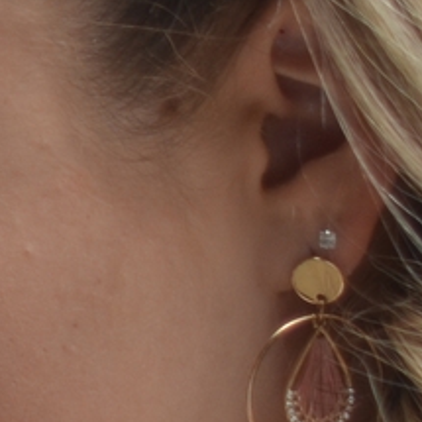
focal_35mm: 379
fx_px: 5227
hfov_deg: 4.5
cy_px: 167
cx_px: -656
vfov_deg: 4.6
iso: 200
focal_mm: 50
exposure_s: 1/400
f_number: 1.4
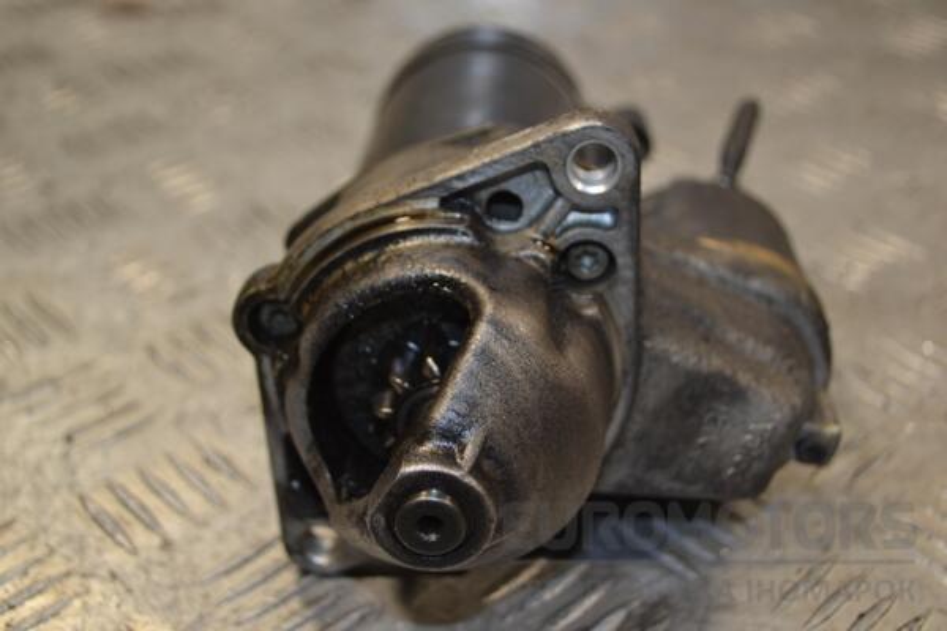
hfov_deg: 41.1
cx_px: 474
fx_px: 1263
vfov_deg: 28.1
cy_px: 316
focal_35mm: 48
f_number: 4.8
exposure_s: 1/80
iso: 250
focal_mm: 32
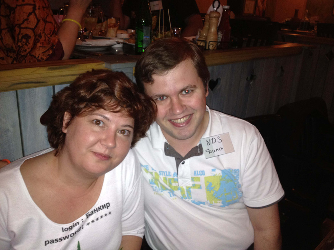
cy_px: 125
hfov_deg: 52.6
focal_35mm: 35
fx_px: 338
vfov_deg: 40.7
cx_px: 167
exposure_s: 1/16
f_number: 2.4
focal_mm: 4.28
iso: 160
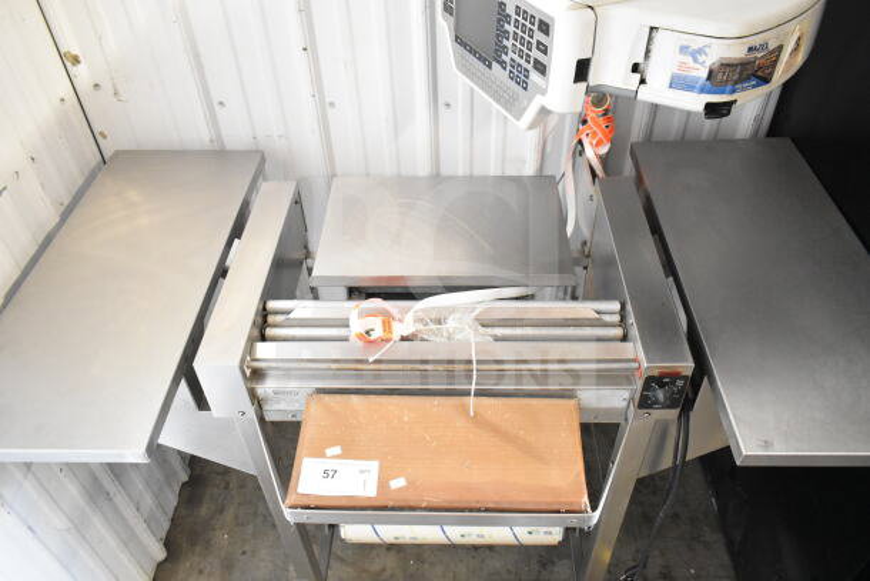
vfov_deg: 48.0
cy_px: 290
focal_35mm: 27
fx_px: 653
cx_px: 435
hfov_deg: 67.4
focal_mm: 18
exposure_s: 1/30
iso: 5000
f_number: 3.5
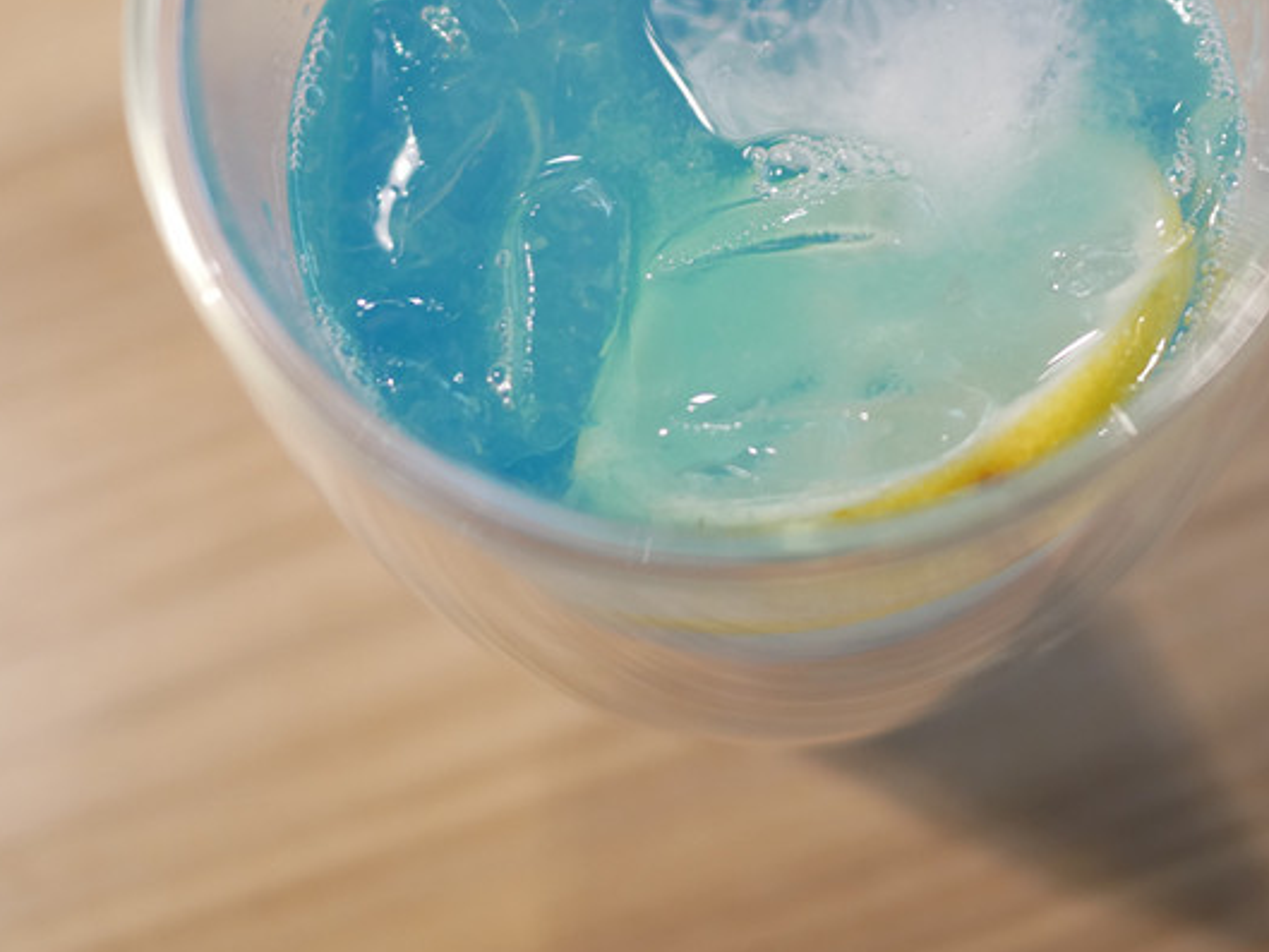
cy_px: 195
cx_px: 775
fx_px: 1870
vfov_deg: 28.0
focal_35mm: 51
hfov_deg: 37.3
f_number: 1.7
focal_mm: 15
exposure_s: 1/60
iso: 640
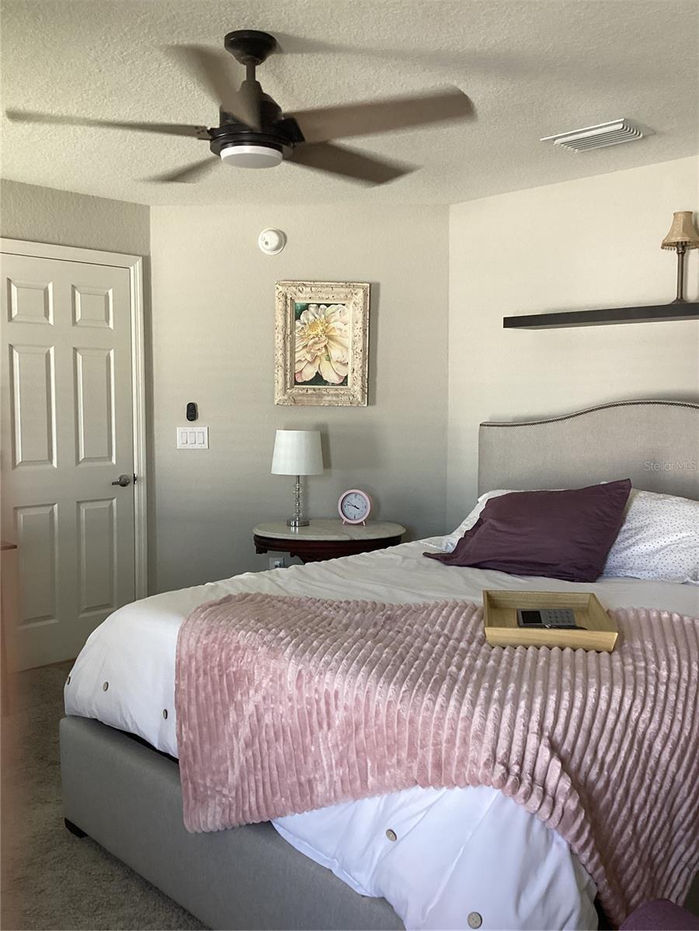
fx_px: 835
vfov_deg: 58.4
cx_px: 350
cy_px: 466
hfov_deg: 45.4
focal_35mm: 31
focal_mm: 3.3
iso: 125
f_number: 2.4
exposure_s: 1/60
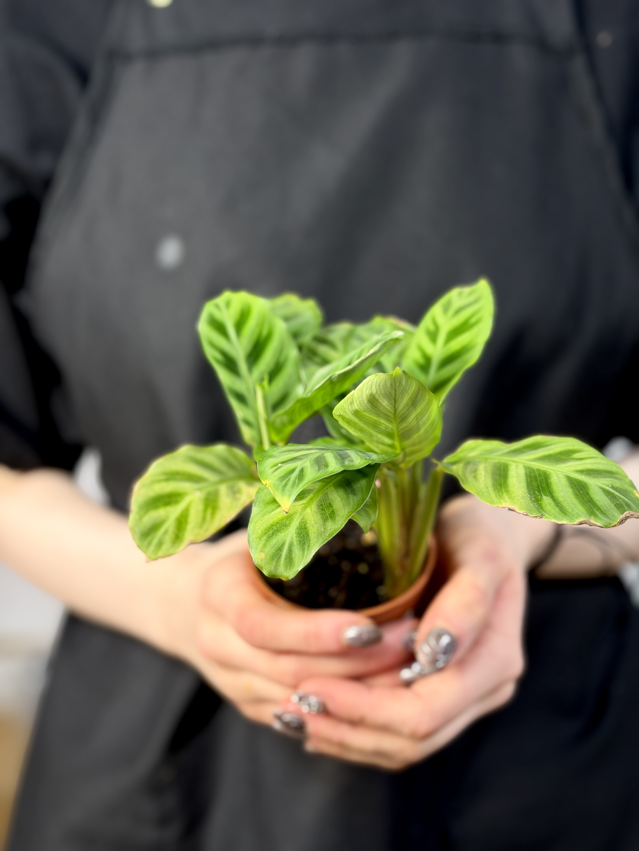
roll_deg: +0.2
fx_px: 1181
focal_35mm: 48
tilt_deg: -16.7
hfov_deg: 30.3
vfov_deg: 39.7
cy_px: 426
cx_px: 320
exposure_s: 1/50
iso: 50
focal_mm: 6.76
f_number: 1.78
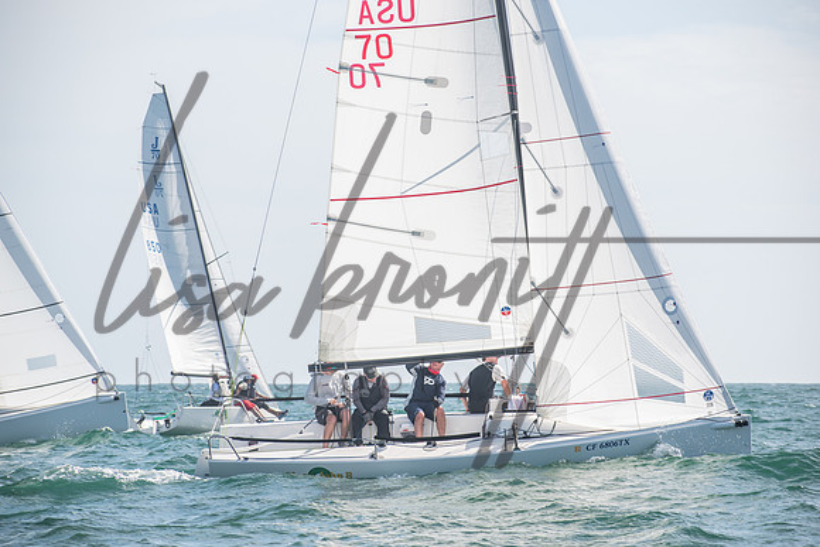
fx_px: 4101
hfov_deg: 11.4
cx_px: 410
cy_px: 274
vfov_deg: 7.6
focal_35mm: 180
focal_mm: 120
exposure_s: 1/640
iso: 200
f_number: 6.3
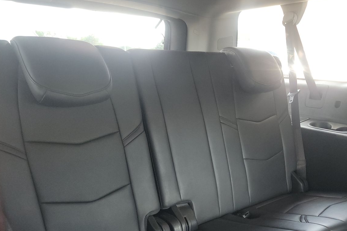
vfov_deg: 36.8
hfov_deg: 53.7
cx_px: 221
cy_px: 179
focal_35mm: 35
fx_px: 337
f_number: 1.8
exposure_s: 1/59
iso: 742
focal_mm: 6.7
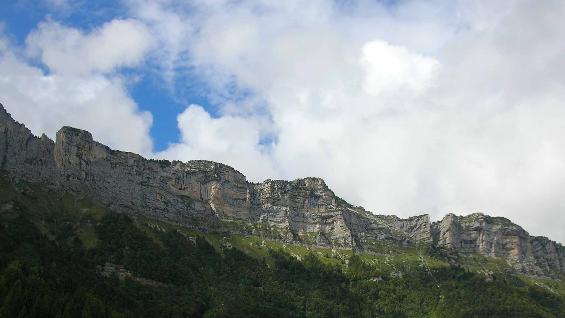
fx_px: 764
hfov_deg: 40.6
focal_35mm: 51
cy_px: 212
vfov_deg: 23.4
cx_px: 287
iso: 50
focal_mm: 7.7
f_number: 5.4
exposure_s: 1/435
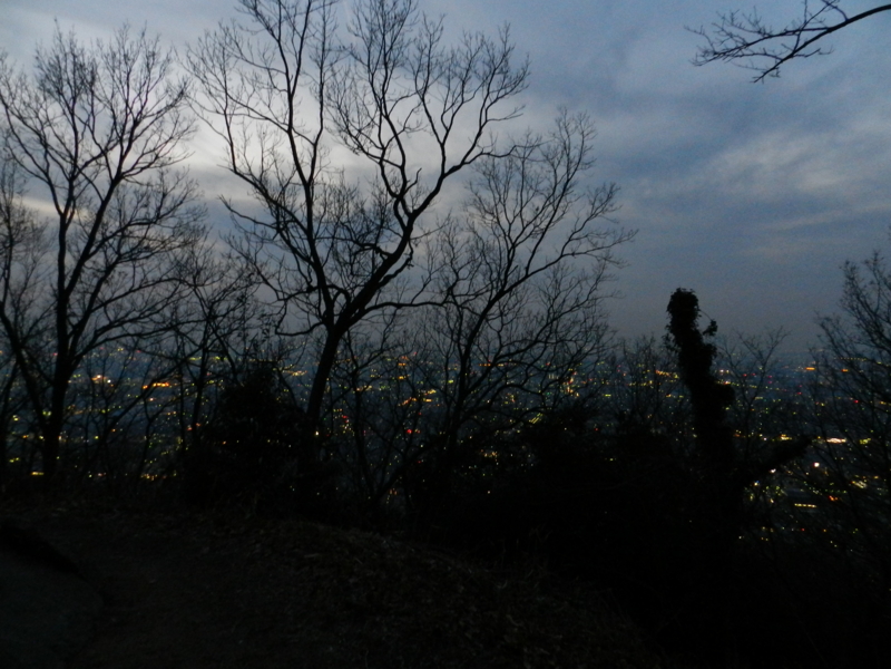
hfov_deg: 73.9
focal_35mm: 23
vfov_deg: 58.9
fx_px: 592
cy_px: 334
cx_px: 446
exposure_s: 1/20
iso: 800
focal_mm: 4
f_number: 3.4
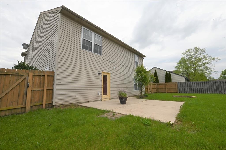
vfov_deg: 77.3
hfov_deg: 100.4
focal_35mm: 15
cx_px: 113
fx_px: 94
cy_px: 75
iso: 400
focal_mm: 10
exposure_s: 1/200
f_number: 22
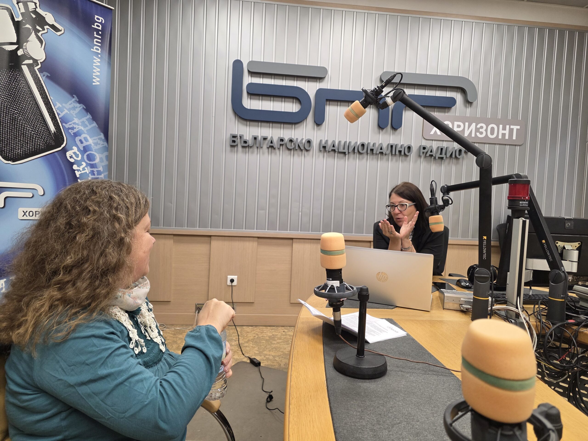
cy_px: 220
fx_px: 391
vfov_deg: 58.9
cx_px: 294
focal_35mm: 23
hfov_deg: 73.9
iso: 200
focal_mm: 6.3
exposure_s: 1/100
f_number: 1.7
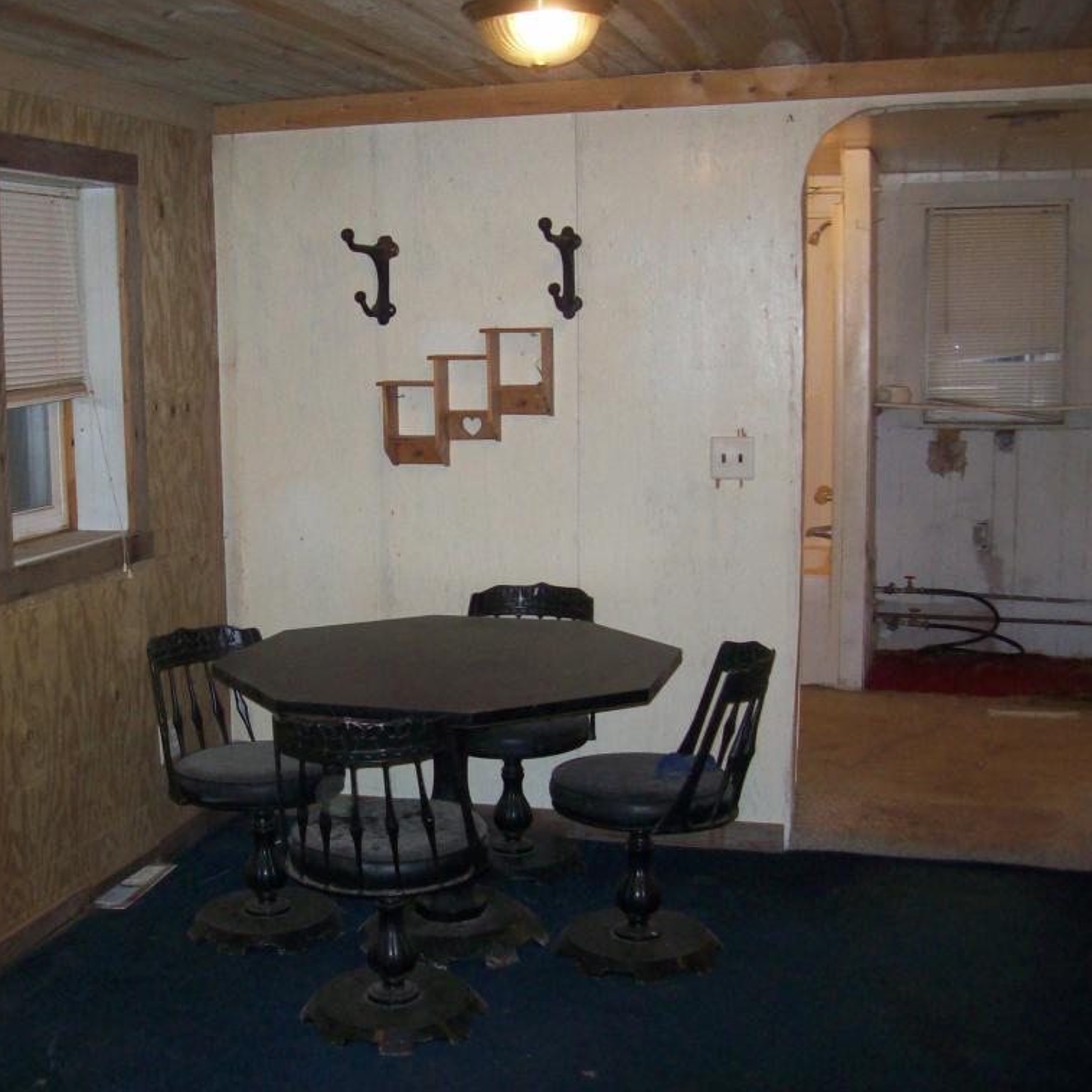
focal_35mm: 43
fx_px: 1535
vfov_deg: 39.2
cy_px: 540
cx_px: 378
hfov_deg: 38.8
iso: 200
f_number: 2.7
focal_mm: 6
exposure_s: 1/64
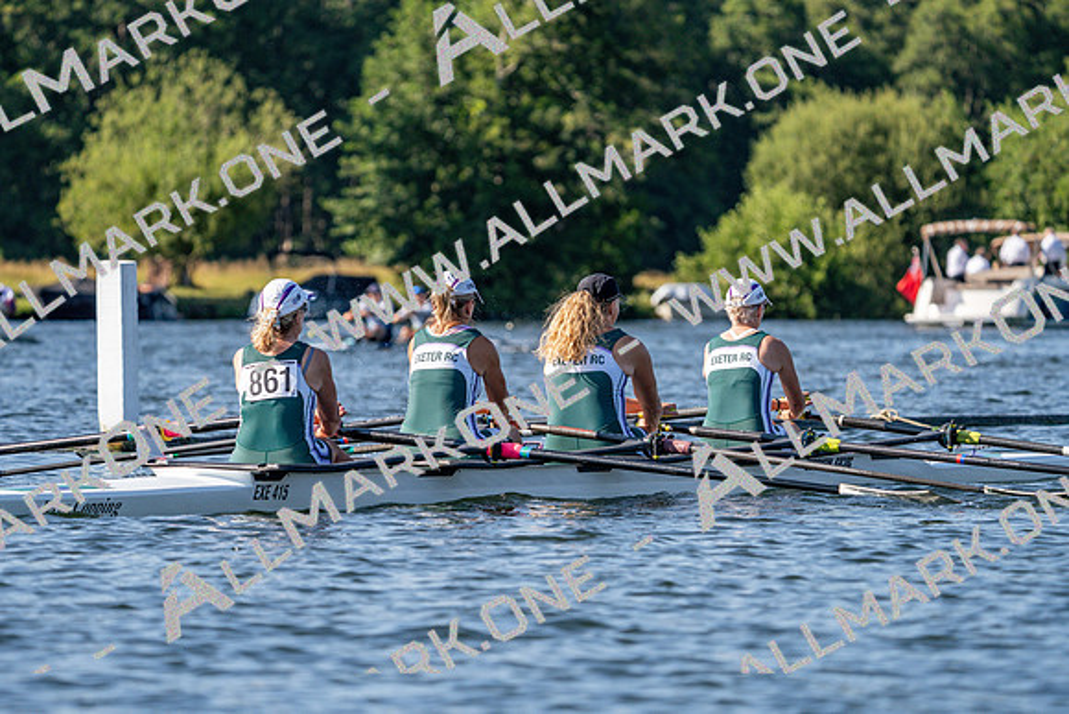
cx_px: 534
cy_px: 357
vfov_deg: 4.7
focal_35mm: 295
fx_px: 8761
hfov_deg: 7.0
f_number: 5.6
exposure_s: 1/1600
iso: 320
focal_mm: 295
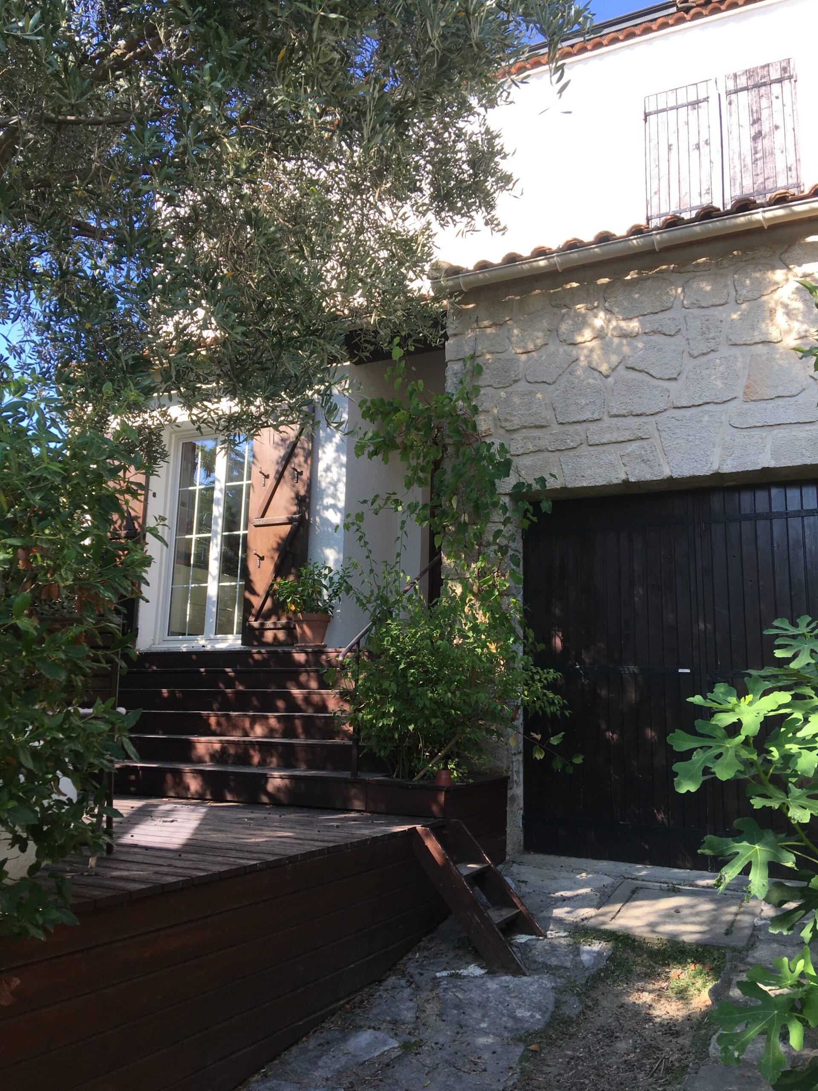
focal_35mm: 29
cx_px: 409
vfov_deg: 61.7
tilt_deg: +12.1
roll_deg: -2.5
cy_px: 546
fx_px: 914
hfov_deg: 48.2
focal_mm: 4.15
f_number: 2.2
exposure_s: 1/320
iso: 25
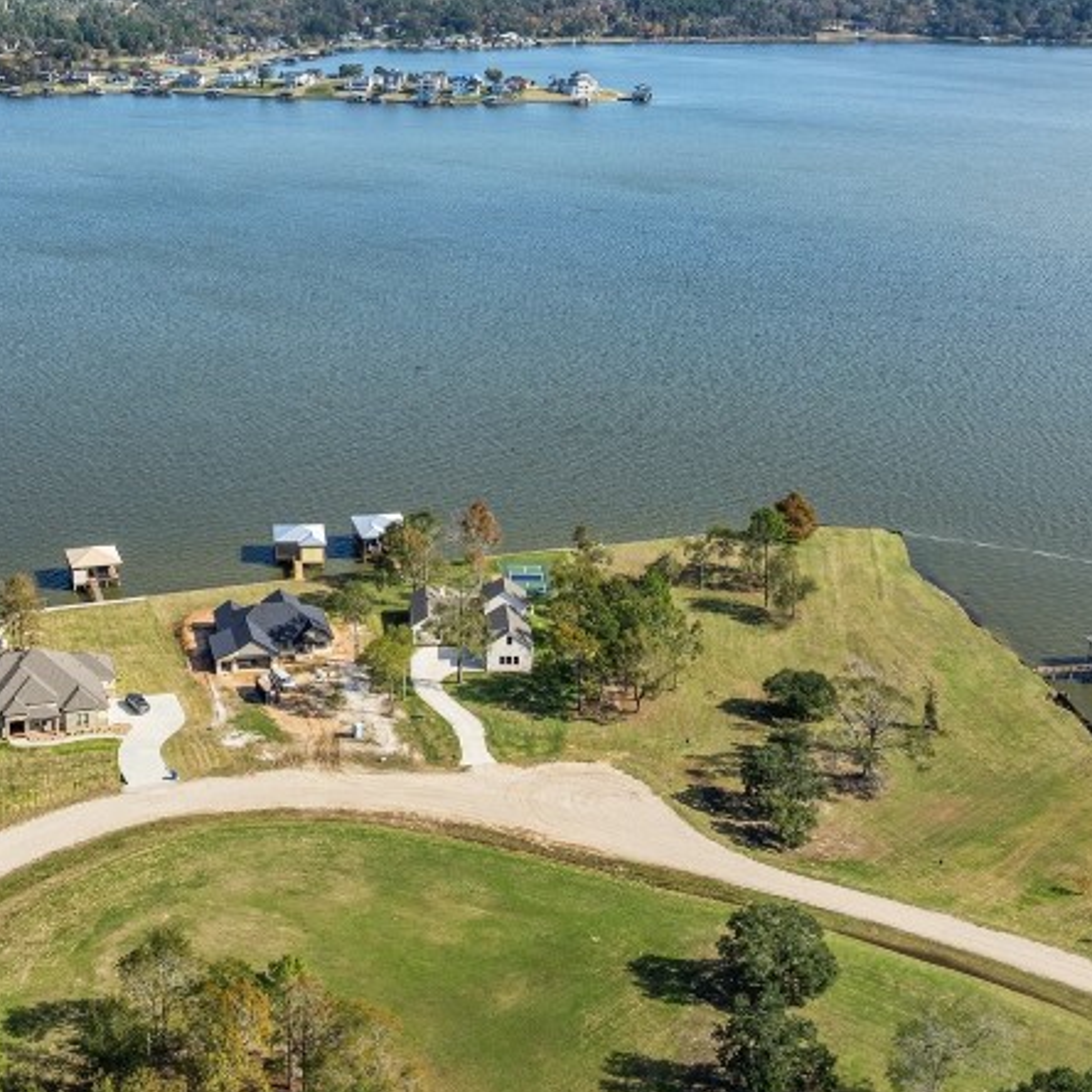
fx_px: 1749
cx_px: 327
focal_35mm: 49
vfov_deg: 33.8
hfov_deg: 34.2
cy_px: 251
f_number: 2.8
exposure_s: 1/3200
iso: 110
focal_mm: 12.29
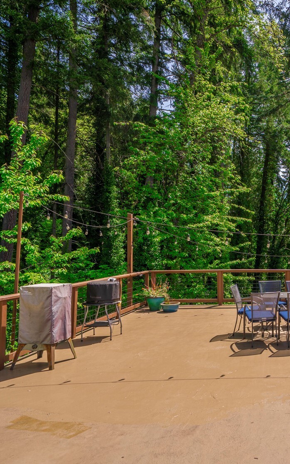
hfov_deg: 39.1
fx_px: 354
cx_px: 293
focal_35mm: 28
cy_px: 235
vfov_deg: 66.5
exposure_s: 1/160
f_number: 7.1
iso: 100
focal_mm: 18
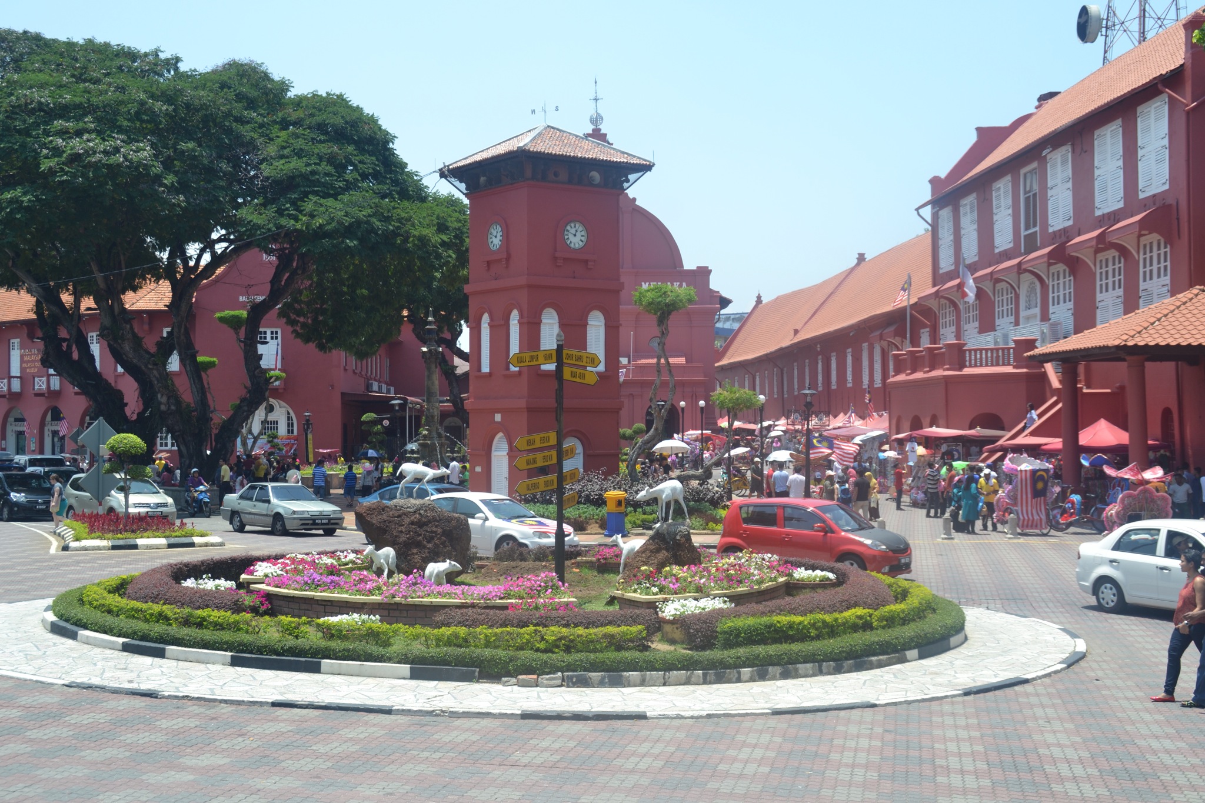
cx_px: 602
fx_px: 1606
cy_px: 402
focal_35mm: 48
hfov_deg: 41.1
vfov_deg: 28.1
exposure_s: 1/200
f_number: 7.1
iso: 100
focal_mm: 32
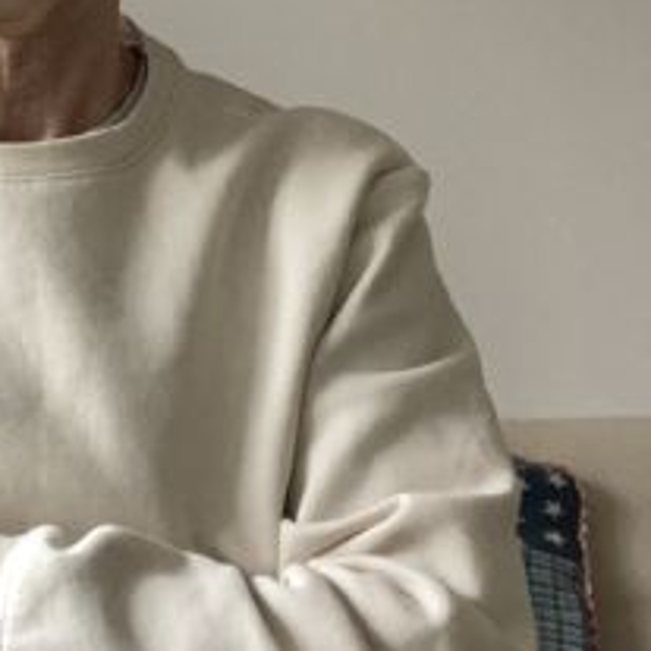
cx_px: 25
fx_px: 1745
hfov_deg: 20.6
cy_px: 178
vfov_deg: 21.0
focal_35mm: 82
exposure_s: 1/60
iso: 200
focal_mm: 2.87
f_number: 2.2
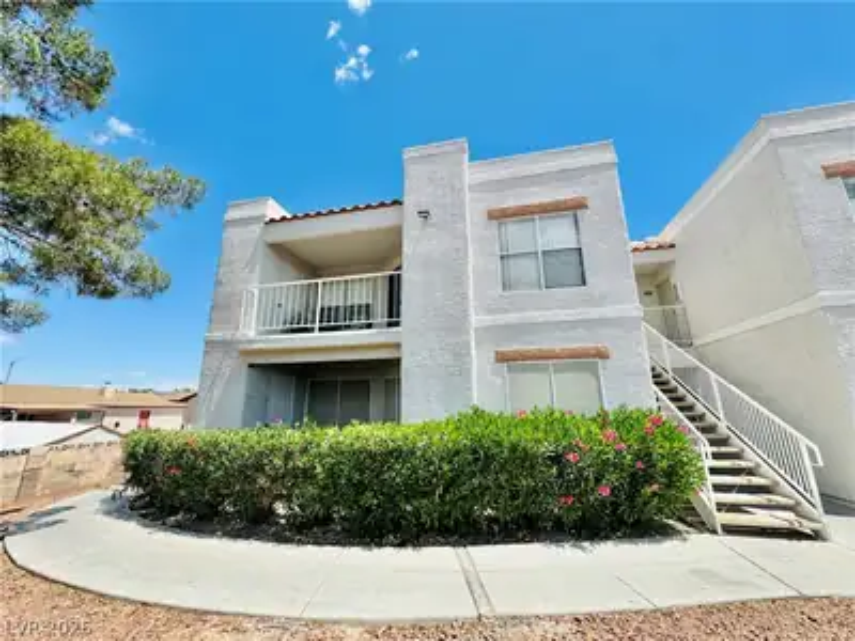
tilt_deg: +14.2
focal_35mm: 14
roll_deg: +0.5
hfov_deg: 102.1
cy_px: 320
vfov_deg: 85.7
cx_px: 428
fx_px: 346
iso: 50
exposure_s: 1/1536
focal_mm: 2.22
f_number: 2.2
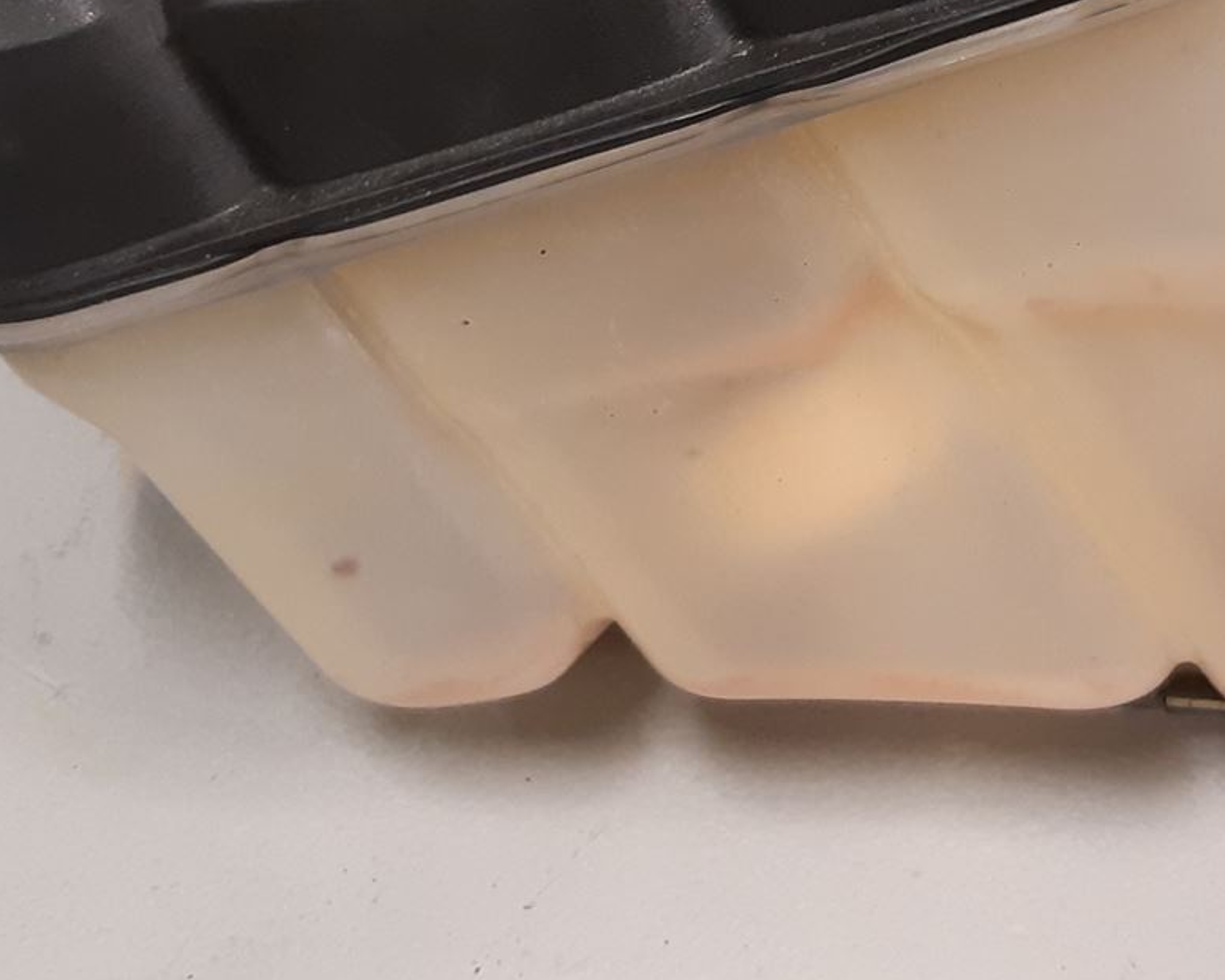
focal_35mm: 67
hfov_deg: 28.1
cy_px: 88
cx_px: 802
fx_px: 2429
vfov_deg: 22.2
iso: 200
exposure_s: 1/50
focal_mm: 3.93
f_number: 1.7
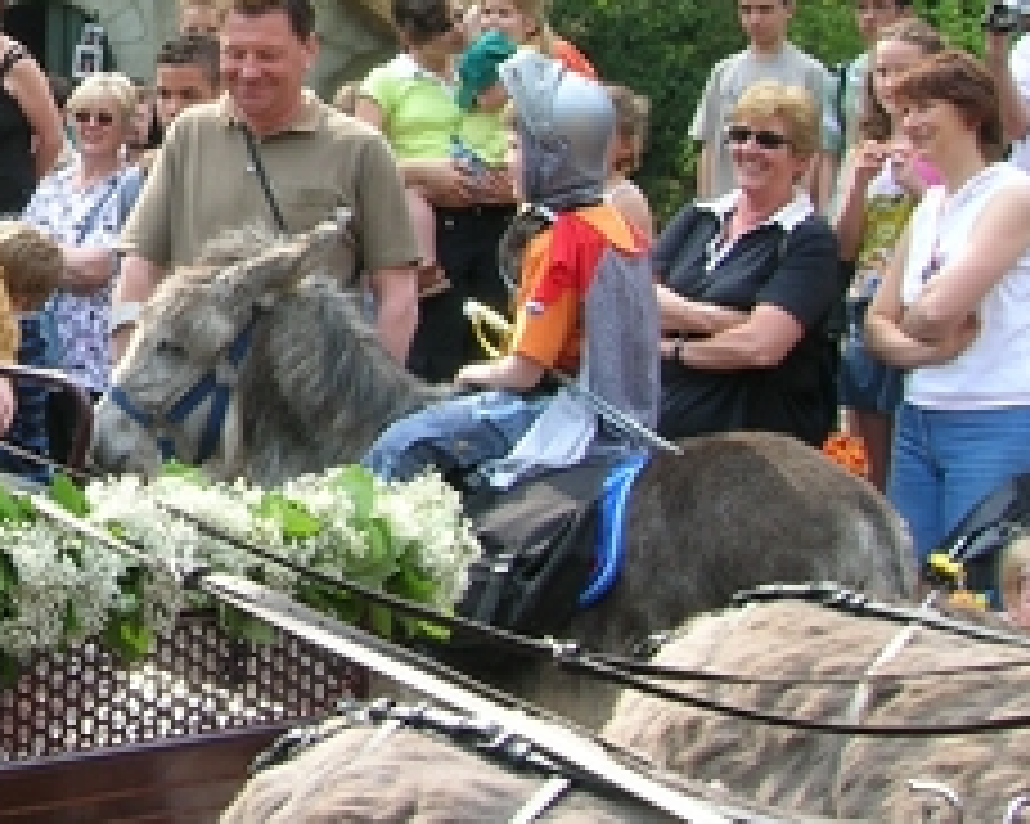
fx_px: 2651
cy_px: 117
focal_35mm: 87
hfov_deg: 20.8
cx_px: -139
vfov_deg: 17.4
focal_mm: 5.7
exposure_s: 1/59
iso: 50
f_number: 4.9
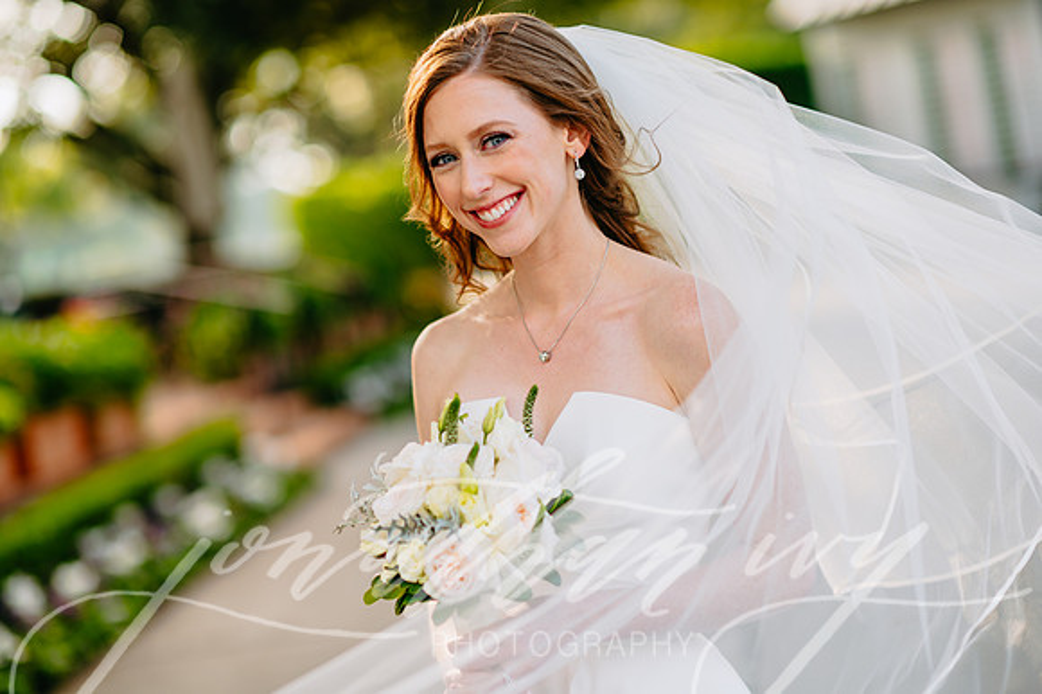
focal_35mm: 85
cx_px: 521
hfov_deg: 23.9
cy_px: 347
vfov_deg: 16.1
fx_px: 2459
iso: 100
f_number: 2
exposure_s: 1/640
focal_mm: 85
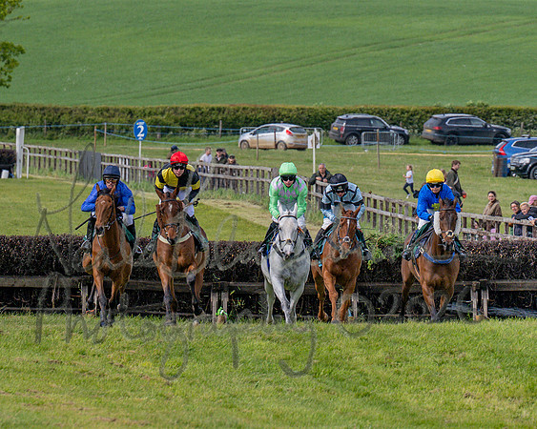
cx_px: 350
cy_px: 116
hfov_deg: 3.9
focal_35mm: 501
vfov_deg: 3.1
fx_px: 7962
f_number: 5
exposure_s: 1/2500
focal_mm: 165
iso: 400
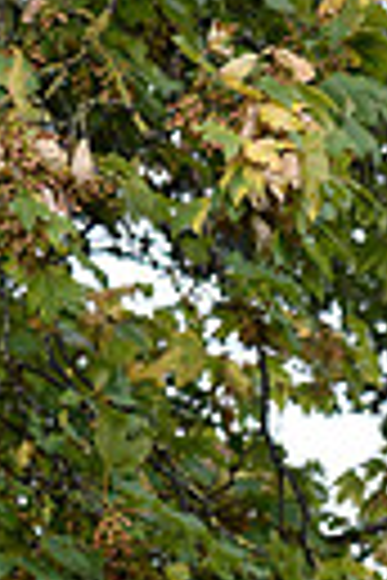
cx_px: 644
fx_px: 11609
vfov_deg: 2.8
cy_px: 1214
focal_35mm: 720
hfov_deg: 1.9
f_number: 5.6
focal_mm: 160
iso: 1000
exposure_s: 1/800
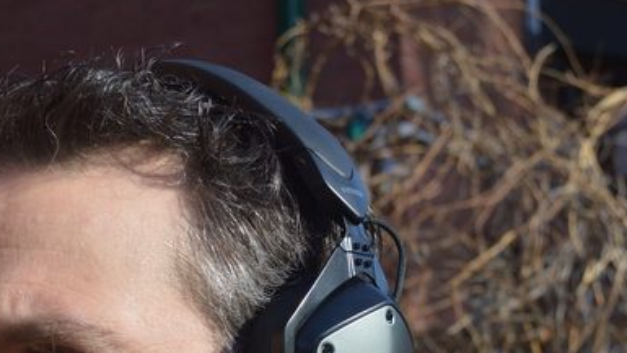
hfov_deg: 23.4
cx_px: 334
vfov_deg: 13.1
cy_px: 381
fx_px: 1513
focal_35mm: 91
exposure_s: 1/160
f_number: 6.3
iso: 100
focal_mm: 31
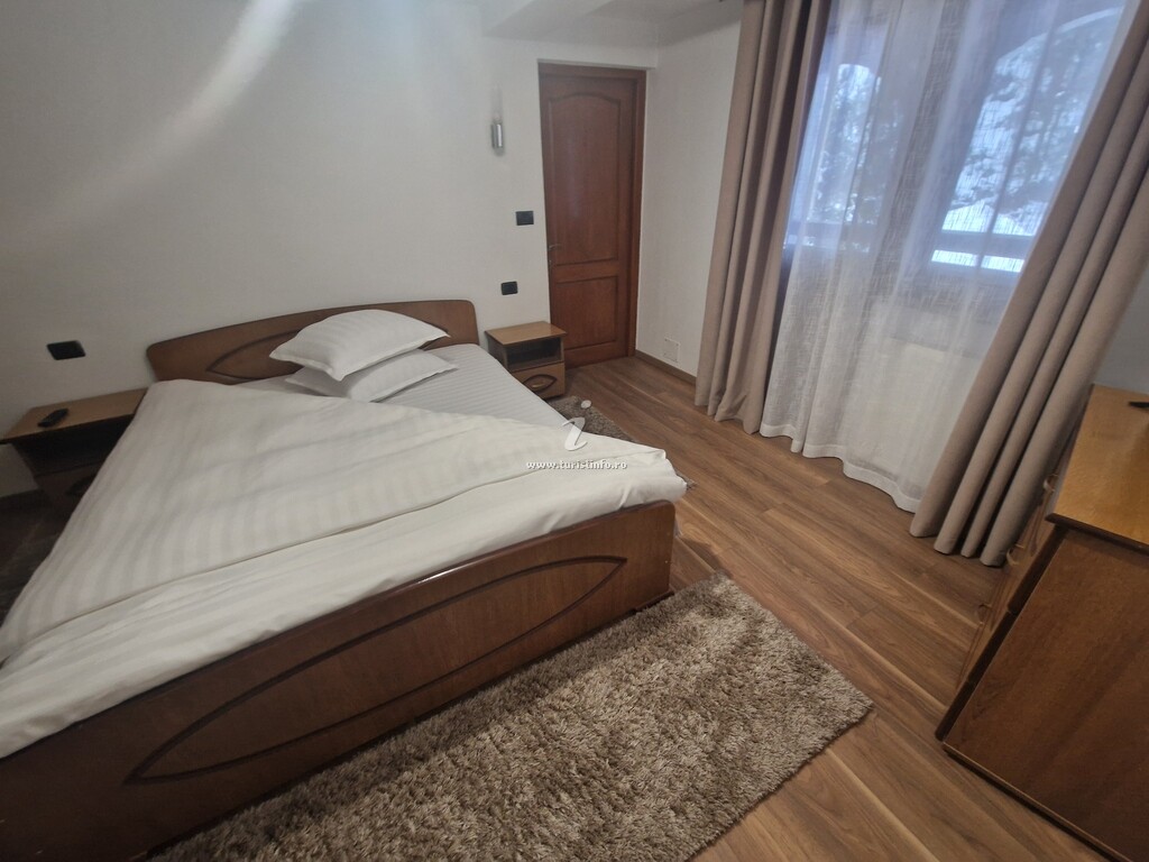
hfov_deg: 106.2
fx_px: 432
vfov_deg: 89.9
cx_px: 574
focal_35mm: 13
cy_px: 431
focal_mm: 2.2
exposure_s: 1/33
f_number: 2.2
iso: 400
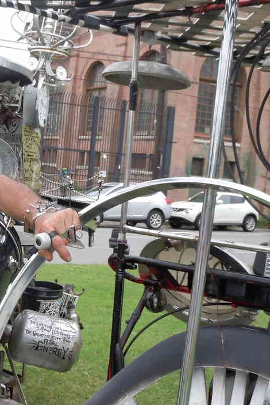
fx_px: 708
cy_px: 201
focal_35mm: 63
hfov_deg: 21.1
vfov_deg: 31.9
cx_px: 20
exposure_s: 1/125
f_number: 4.6
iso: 125
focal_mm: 8.1
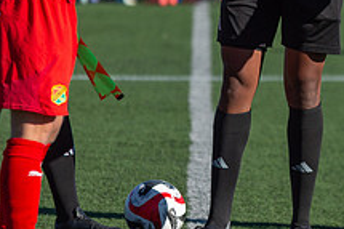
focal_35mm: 432
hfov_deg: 4.8
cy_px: -34
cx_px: 280
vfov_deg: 3.2
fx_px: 4125
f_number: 3.2
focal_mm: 160
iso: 100
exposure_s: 1/4000
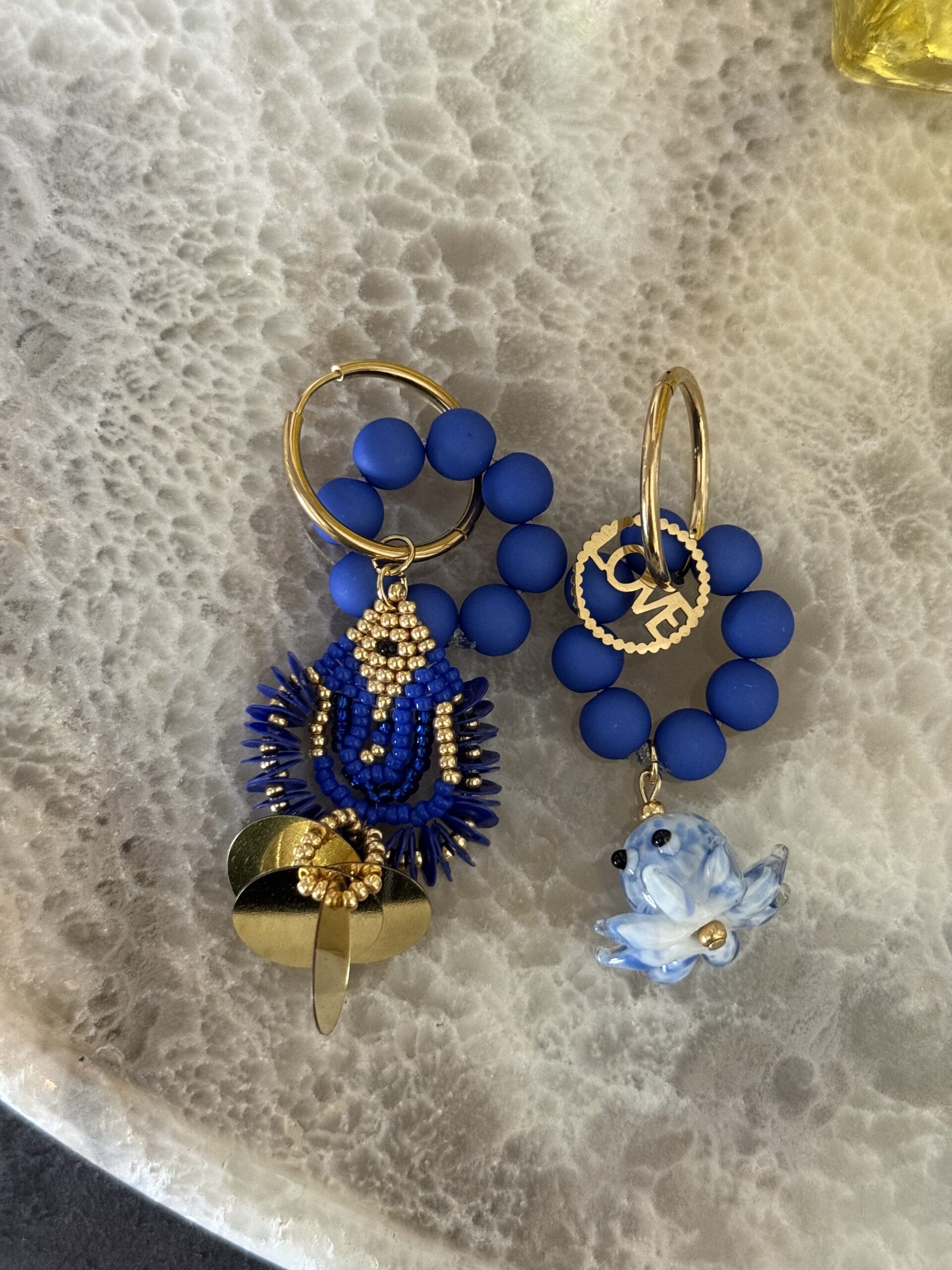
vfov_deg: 39.7
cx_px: 476
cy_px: 635
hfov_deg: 30.3
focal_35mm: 48
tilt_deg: -82.7
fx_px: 1760
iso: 400
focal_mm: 6.76
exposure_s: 1/40
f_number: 1.78
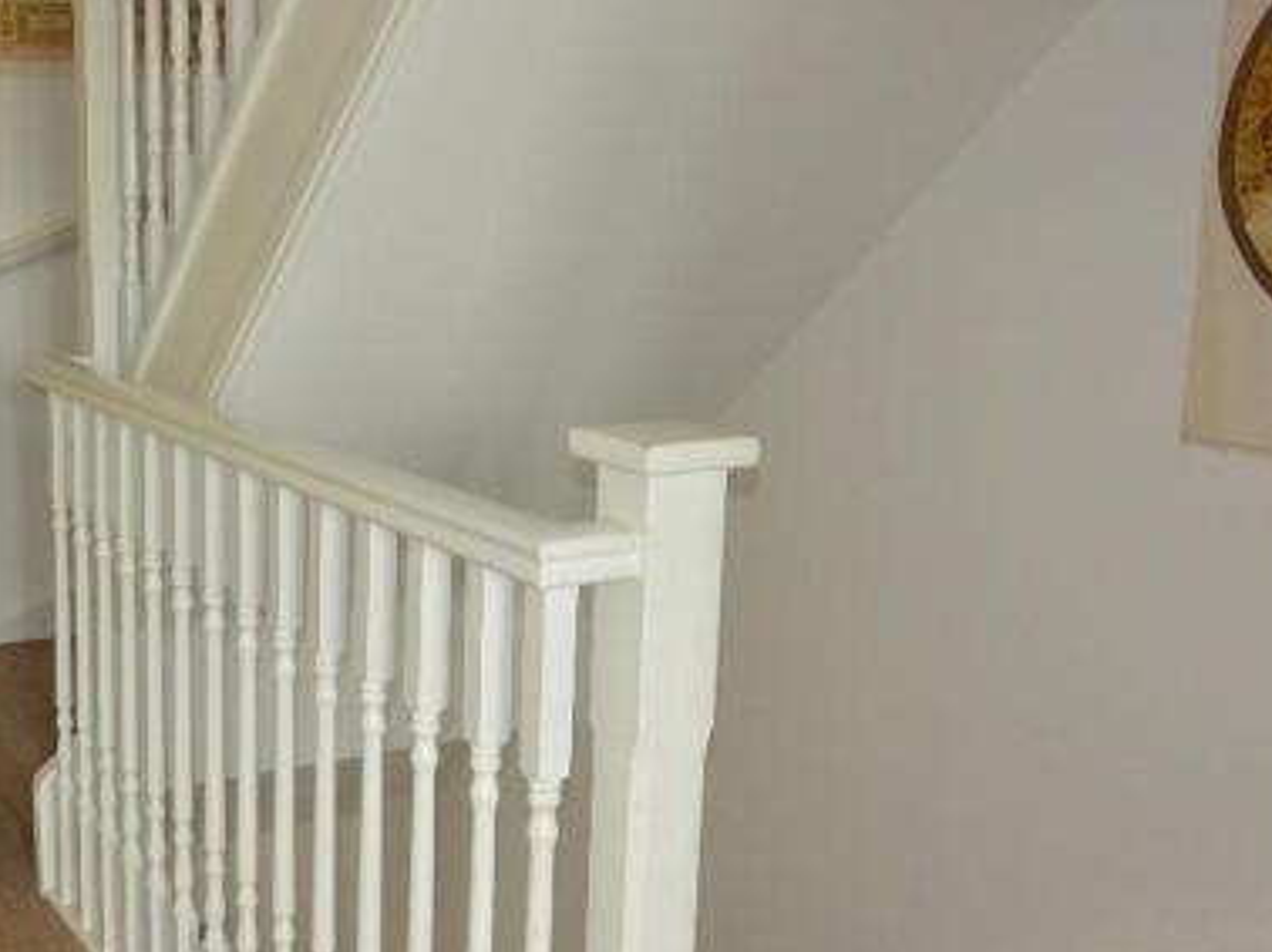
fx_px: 1653
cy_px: 513
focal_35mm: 45
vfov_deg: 32.1
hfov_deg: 41.5
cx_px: 419
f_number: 3.5
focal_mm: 10
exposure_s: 1/60
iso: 500
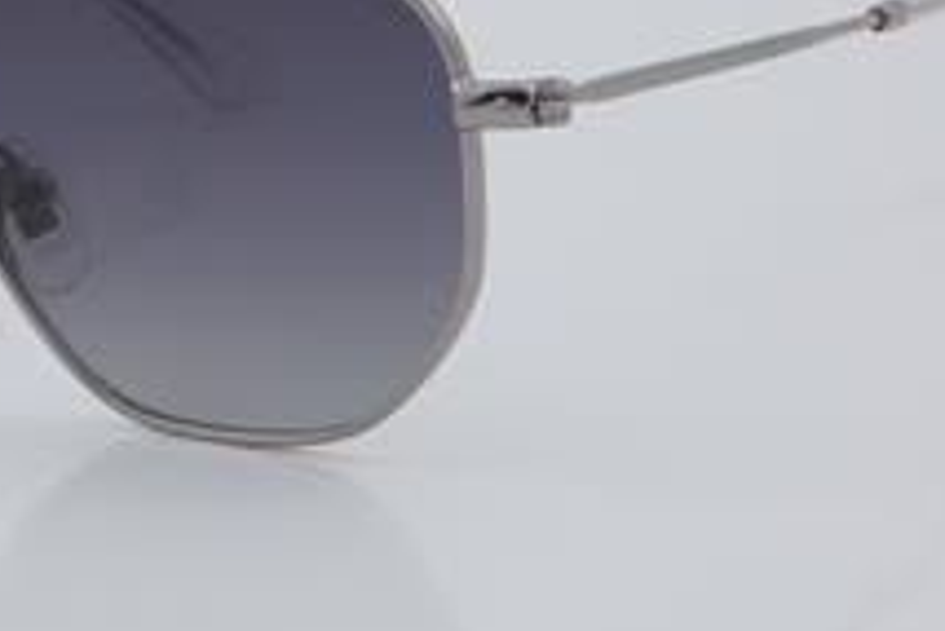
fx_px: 4043
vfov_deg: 8.9
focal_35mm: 154
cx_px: 177
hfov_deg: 13.3
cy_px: 225
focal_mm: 55
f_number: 32
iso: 100
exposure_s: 1/4
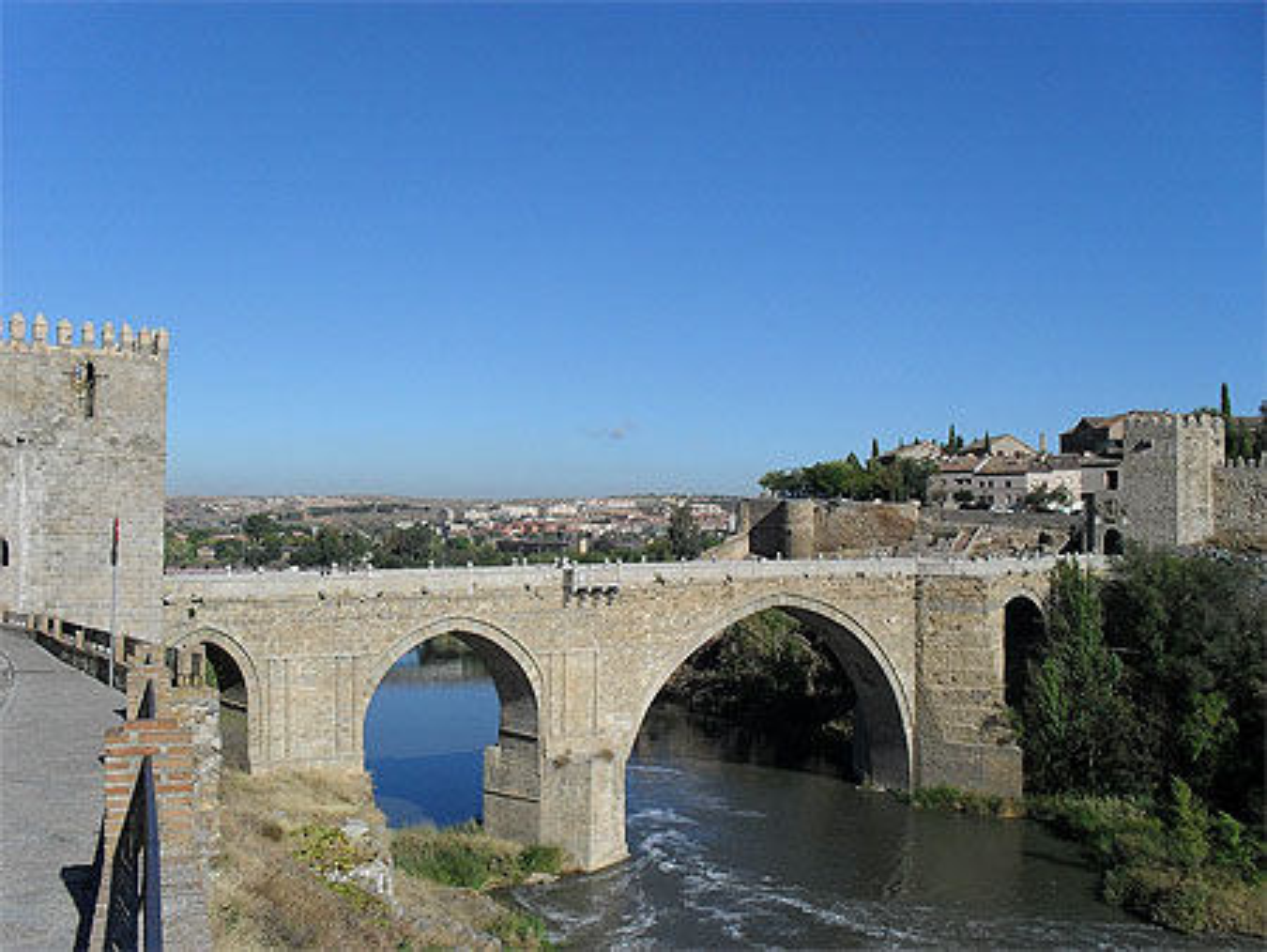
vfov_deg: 40.7
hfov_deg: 52.6
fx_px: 1282
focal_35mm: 35
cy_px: 476
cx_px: 634
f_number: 8.4
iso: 100
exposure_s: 1/350
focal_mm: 6.3
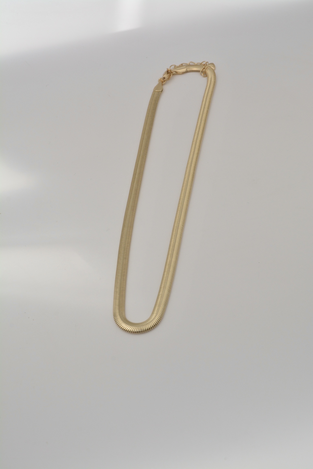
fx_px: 782
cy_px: 234
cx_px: 156
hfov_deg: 22.6
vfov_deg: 33.4
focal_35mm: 60
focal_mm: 40
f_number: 14
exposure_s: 1/800
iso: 500
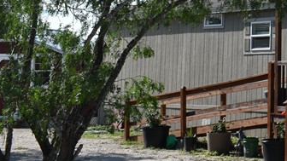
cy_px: -73
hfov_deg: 16.5
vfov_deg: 10.1
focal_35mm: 117
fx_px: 888
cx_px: 444
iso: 200
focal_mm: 23
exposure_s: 1/400
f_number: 10
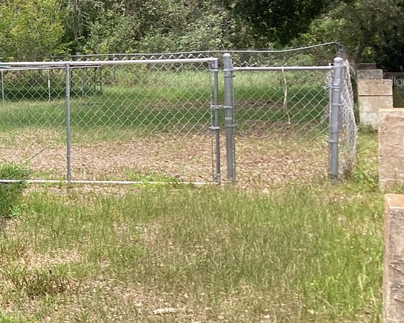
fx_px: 885
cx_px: -62
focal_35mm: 74
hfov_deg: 23.8
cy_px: 81
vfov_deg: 20.5
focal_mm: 3.3
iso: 25
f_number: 2.4
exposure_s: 1/322
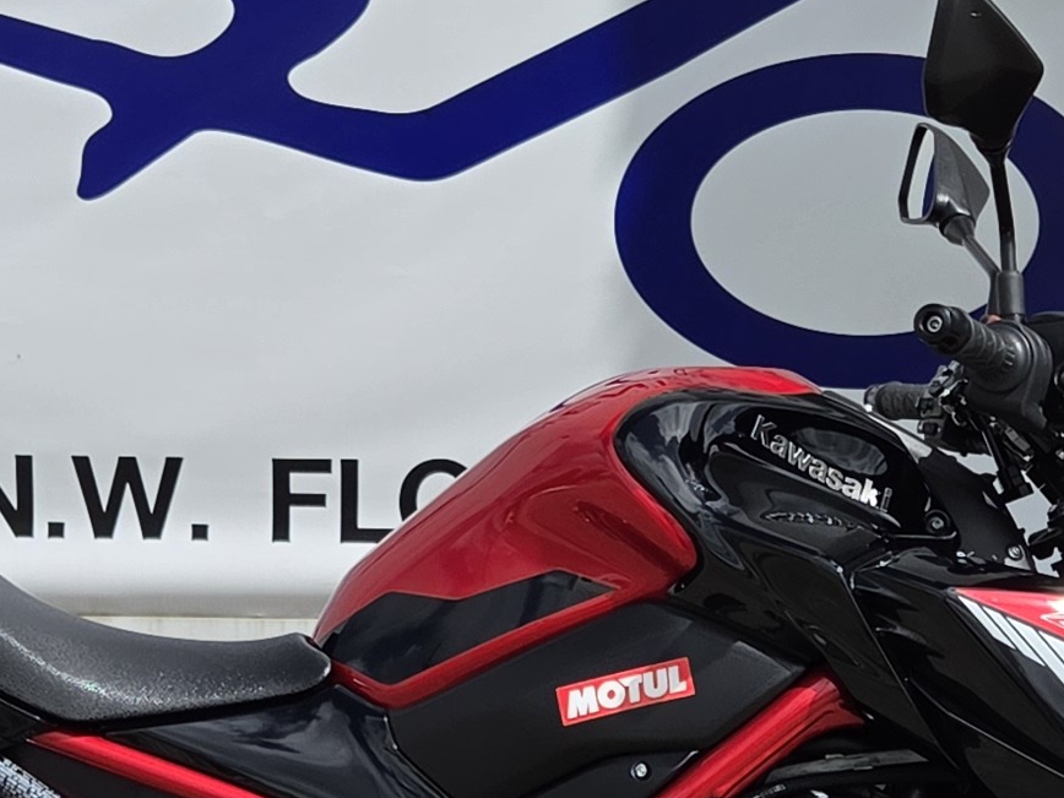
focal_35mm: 106
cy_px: 319
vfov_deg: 14.0
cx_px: 577
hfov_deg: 18.5
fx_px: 3258
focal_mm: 5.4
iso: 80
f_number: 1.8
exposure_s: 1/7887
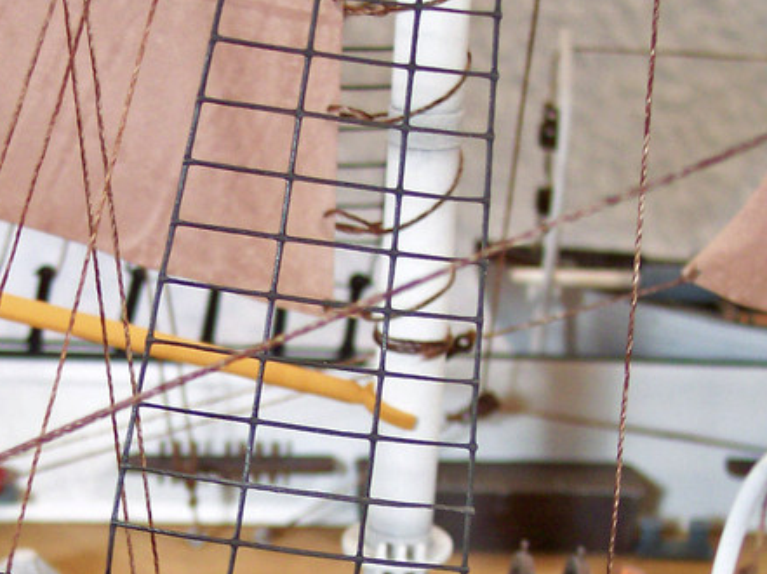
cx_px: 221
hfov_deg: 21.2
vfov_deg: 15.7
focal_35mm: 92
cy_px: 595
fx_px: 2037
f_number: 2.8
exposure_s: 1/45
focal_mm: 8
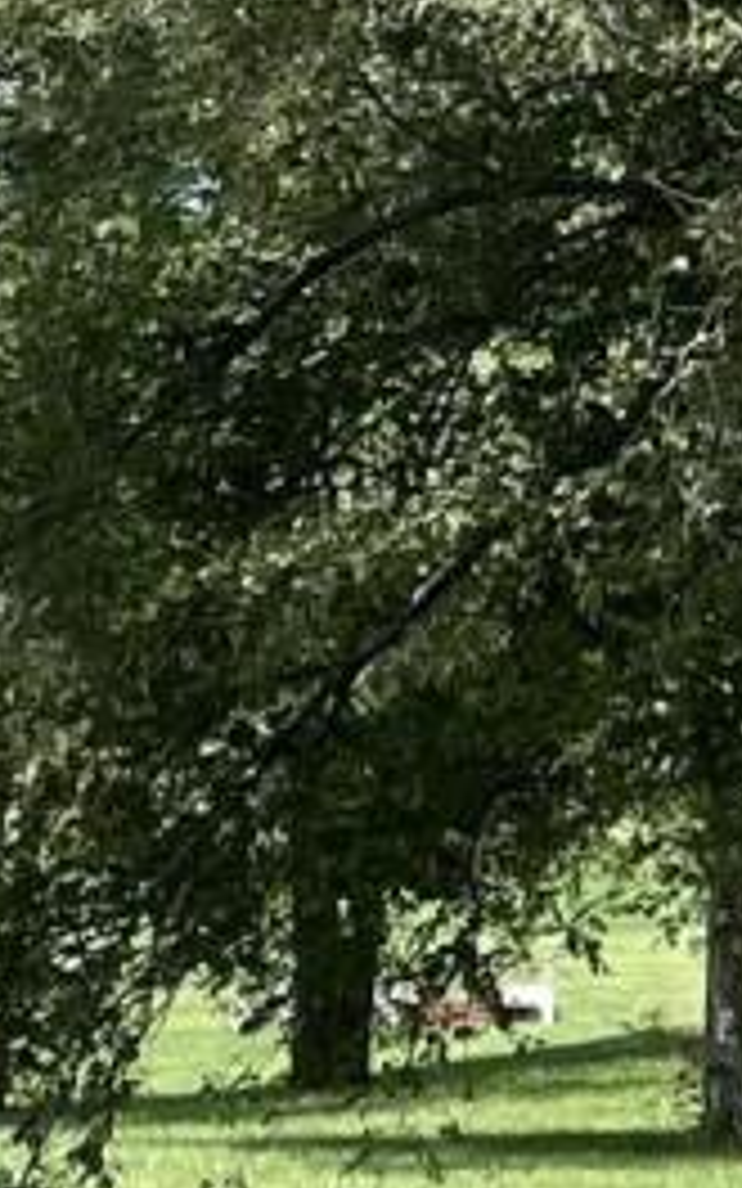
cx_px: 2055
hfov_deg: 5.9
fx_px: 6762
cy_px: 918
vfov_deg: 10.0
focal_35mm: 209
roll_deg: -3.7
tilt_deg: -4.8
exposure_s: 1/1350
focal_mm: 4.2
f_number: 1.6
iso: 32
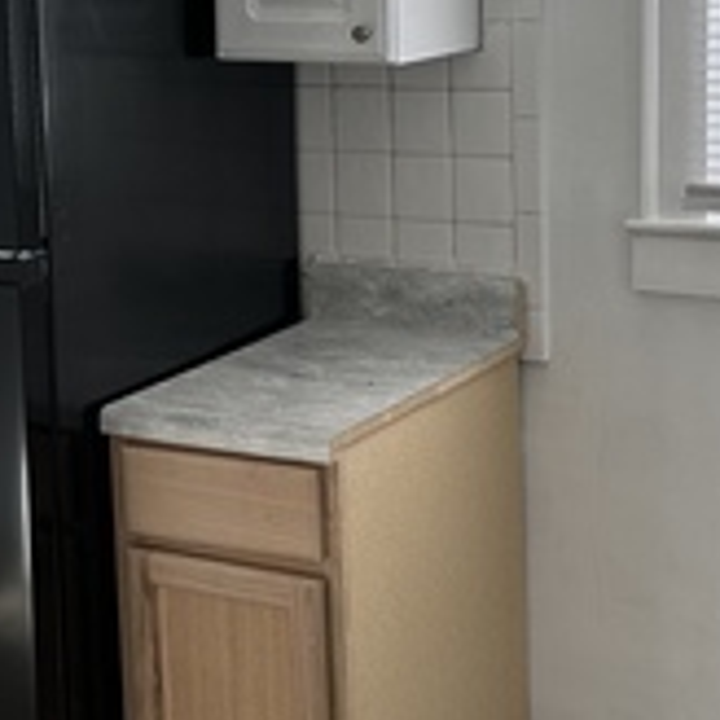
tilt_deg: -8.3
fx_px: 2024
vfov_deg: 20.1
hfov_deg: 20.1
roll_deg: +1.4
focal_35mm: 86
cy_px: 215
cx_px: 248
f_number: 1.78
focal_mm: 6.86
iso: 64
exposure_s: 1/121
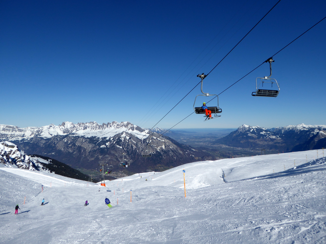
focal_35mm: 27
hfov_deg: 65.3
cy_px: 122
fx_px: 254
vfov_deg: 51.4
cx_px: 163
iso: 80
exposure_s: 1/2000
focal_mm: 4.7
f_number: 4
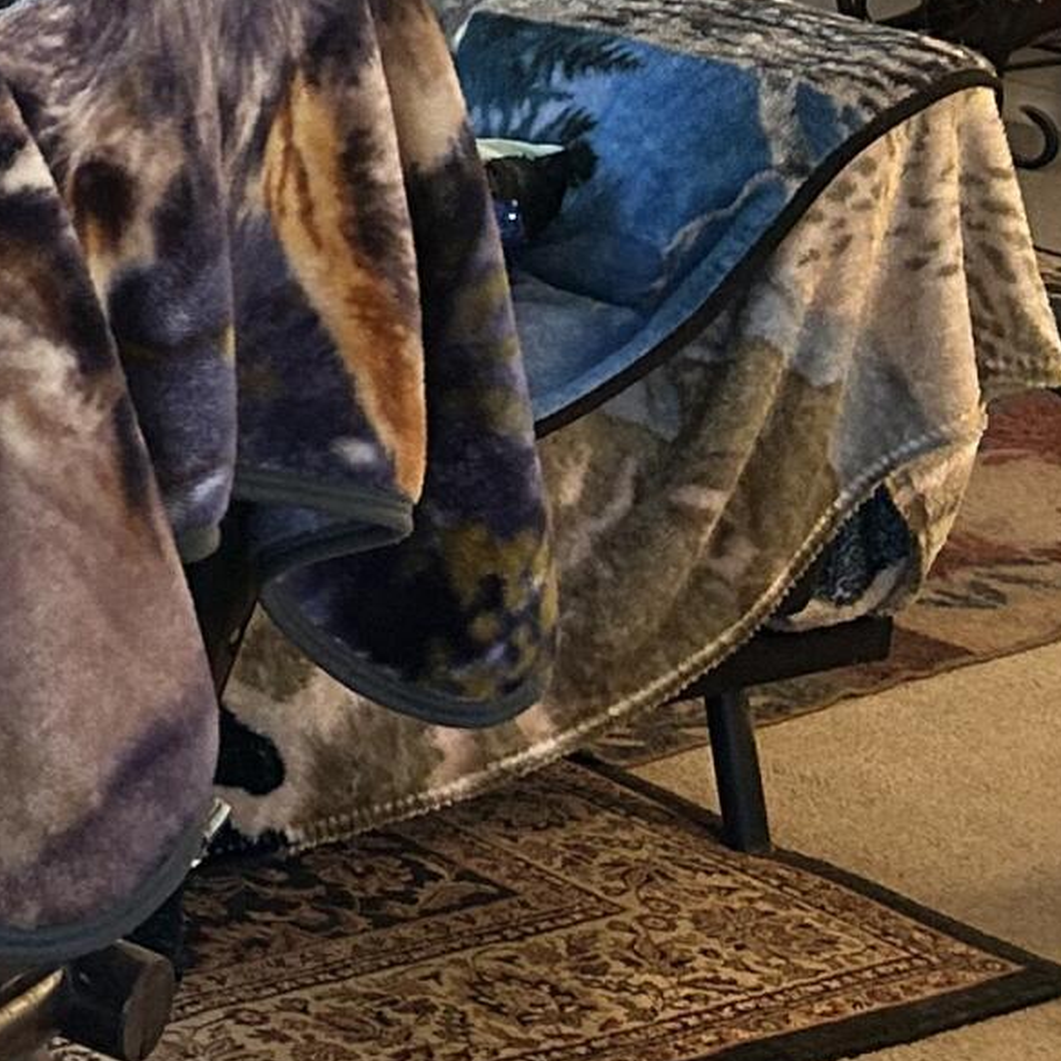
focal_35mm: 118
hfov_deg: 12.7
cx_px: -1161
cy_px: -129
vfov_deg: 14.4
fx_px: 4092
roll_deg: -0.2
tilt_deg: -10.7
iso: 160
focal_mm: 5.7
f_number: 1.5
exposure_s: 1/60
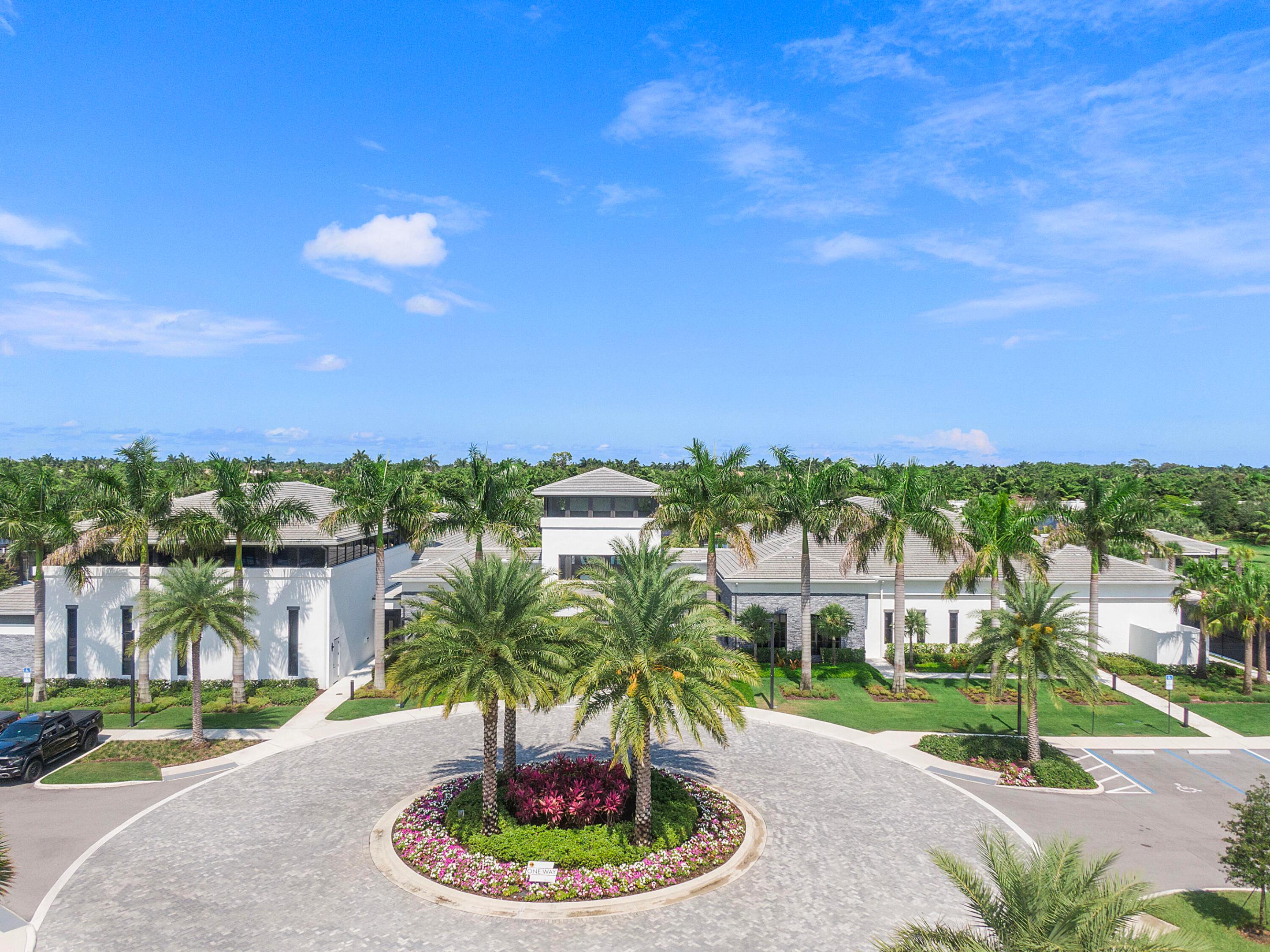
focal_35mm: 24
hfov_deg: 71.6
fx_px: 880
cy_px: 476
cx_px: 635
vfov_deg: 56.8
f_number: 2.8
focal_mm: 4.39
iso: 110
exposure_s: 1/2000
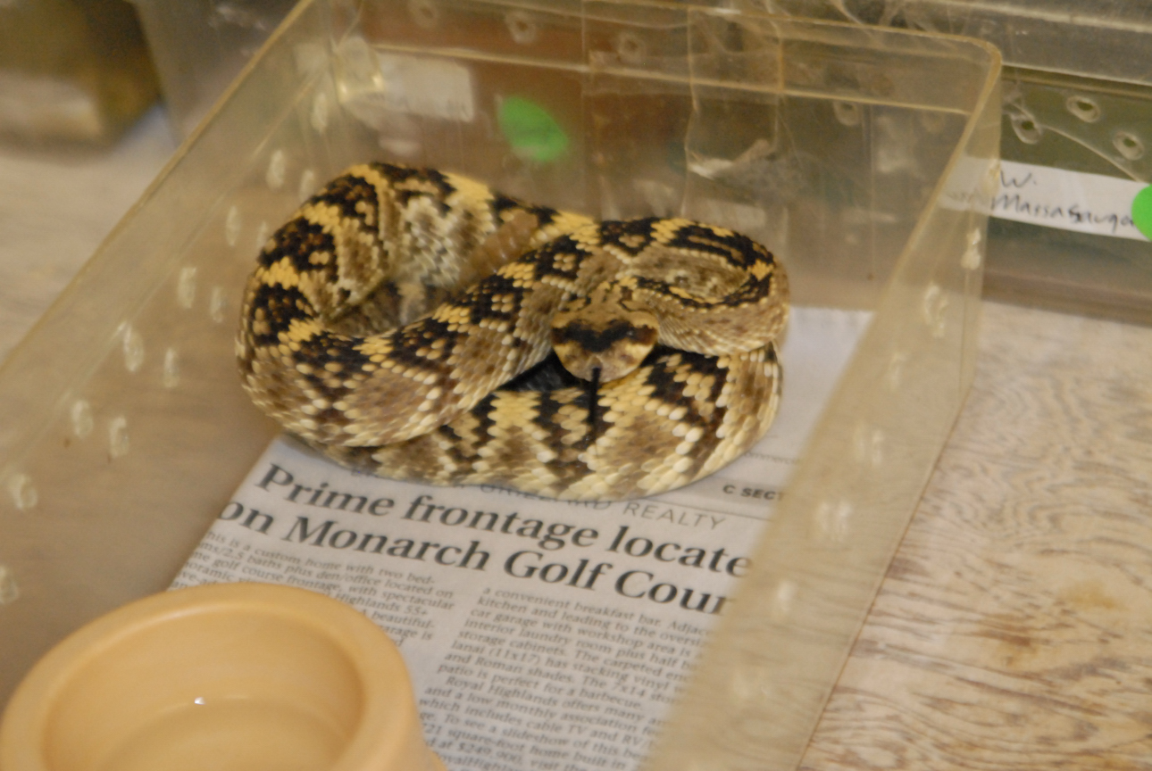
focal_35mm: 112
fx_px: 3605
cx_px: 576
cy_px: 386
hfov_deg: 18.2
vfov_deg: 12.2
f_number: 2.8
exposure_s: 1/50
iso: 1100
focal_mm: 75
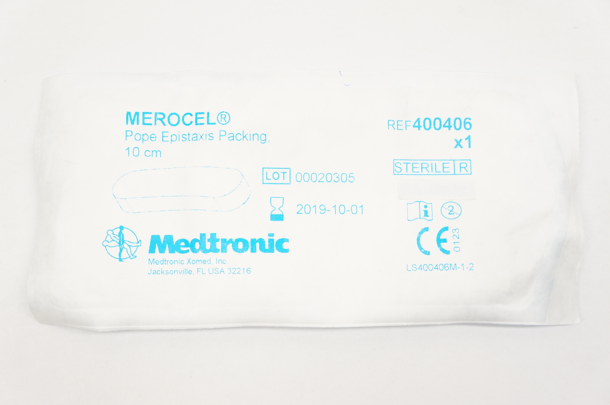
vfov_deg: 28.0
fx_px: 812
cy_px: 202
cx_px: 305
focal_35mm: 48
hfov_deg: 41.2
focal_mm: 32
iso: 400
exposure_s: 1/60
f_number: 5.6
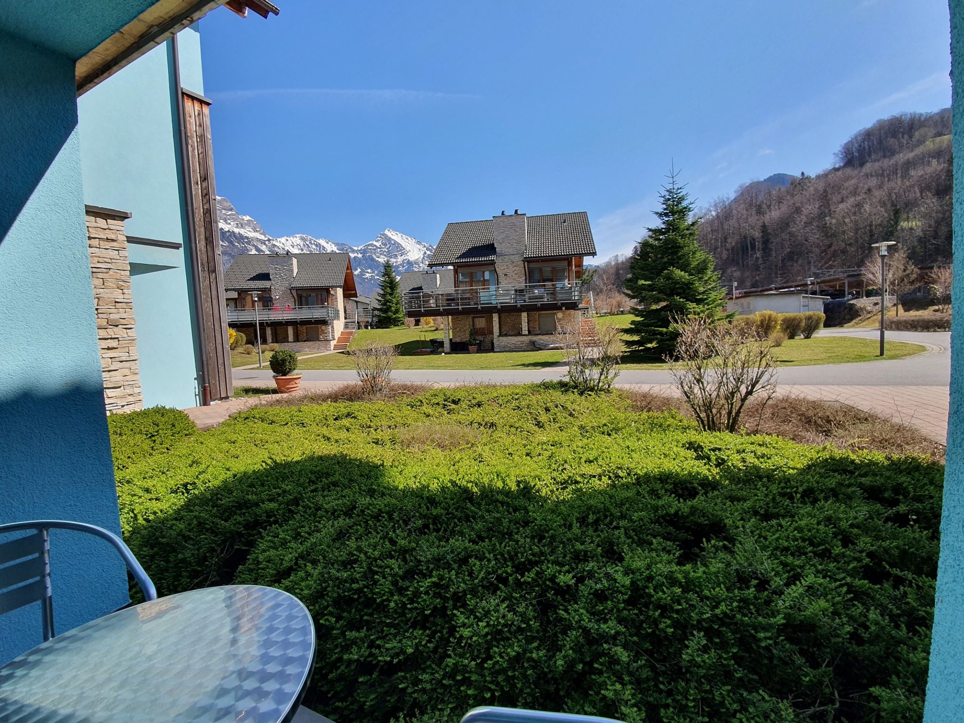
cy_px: 362
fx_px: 362
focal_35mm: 13
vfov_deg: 89.9
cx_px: 482
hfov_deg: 106.2
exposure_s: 1/872
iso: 50
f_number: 2.2
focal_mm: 1.8
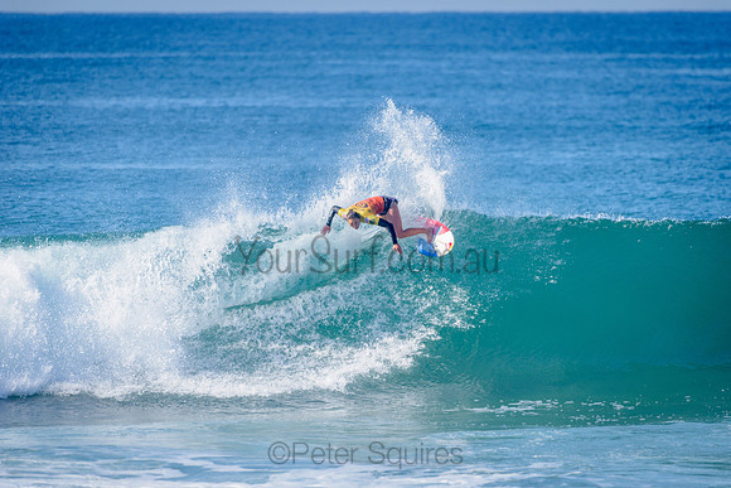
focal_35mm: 505
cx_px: 366
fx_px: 10260
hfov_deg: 4.1
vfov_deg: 2.7
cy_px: 244
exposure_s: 1/2000
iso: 200
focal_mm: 500
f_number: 5.6
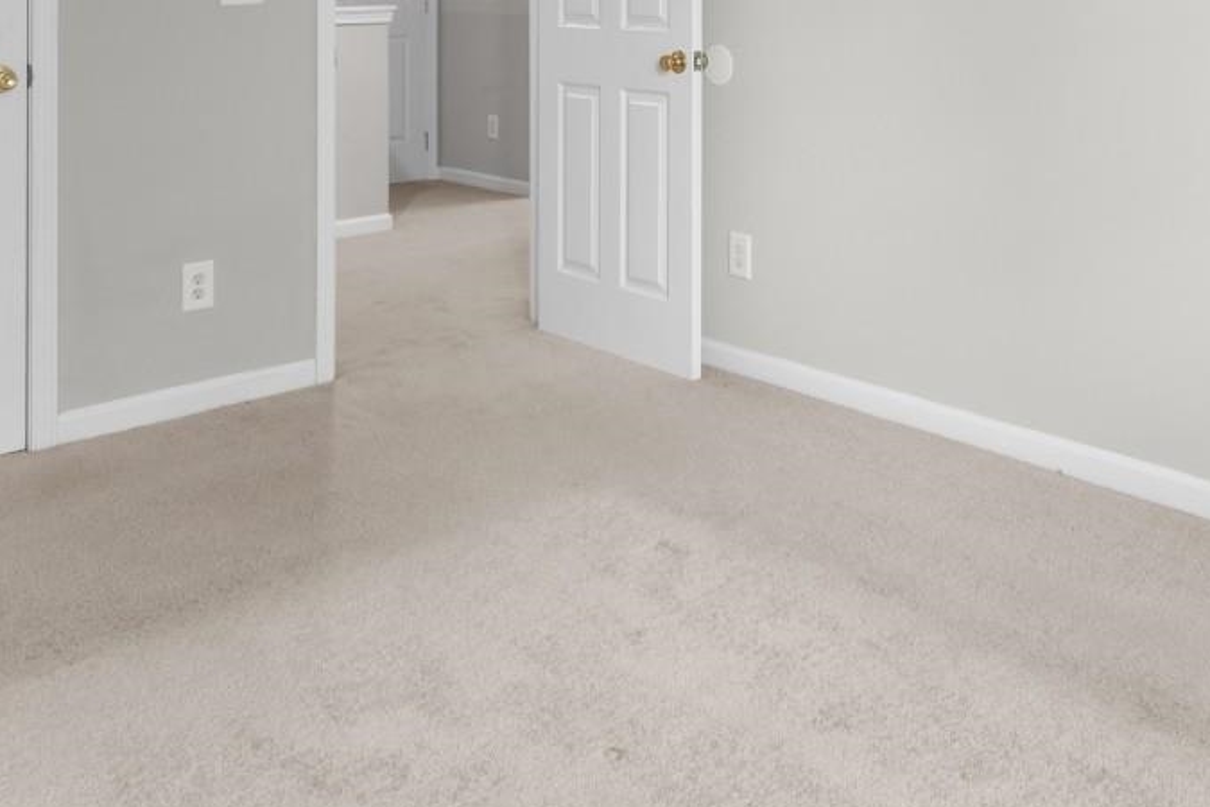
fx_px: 1210
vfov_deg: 32.9
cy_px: -50
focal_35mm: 36
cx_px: 733
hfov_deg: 52.7
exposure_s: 1/3
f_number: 4.5
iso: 100
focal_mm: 10
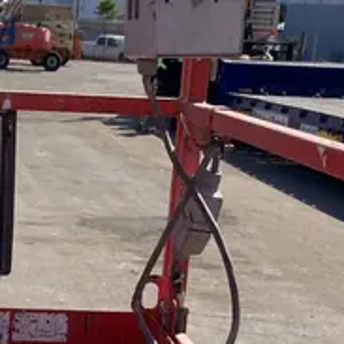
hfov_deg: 17.3
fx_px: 1113
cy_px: 469
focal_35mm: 99
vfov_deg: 16.4
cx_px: 21
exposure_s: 1/1621
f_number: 1.8
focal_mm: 3.99
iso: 20
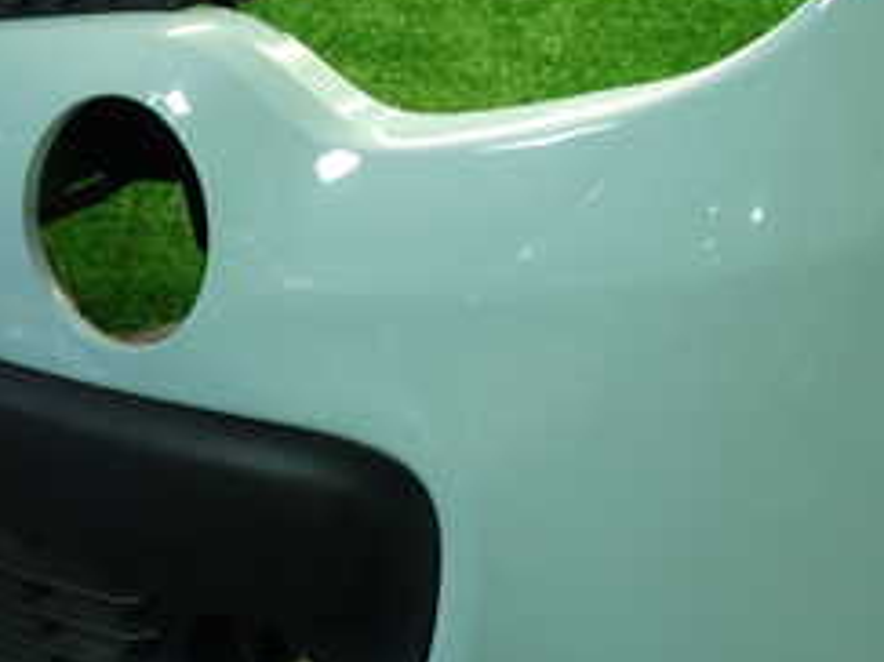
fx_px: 1889
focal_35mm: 74
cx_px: 415
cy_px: 298
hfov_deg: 26.3
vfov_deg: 19.9
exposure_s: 1/40
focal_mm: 5.4
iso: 200
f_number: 2.3
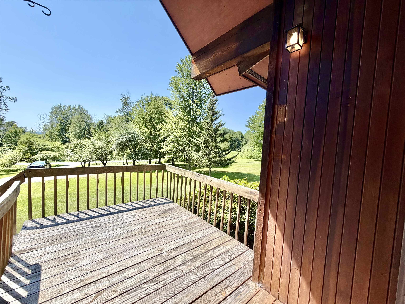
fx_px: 164
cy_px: 152
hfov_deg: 102.1
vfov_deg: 85.7
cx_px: 202
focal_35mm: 14
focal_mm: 2.22
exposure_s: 1/770
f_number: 2.2
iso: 32
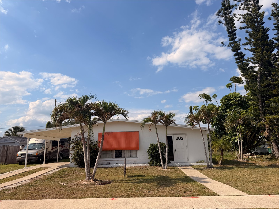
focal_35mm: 24
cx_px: 140
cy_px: 104
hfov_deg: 71.6
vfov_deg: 56.8
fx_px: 193
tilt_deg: +12.2
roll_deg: +1.8
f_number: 1.78
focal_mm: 6.76
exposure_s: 1/6173
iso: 80
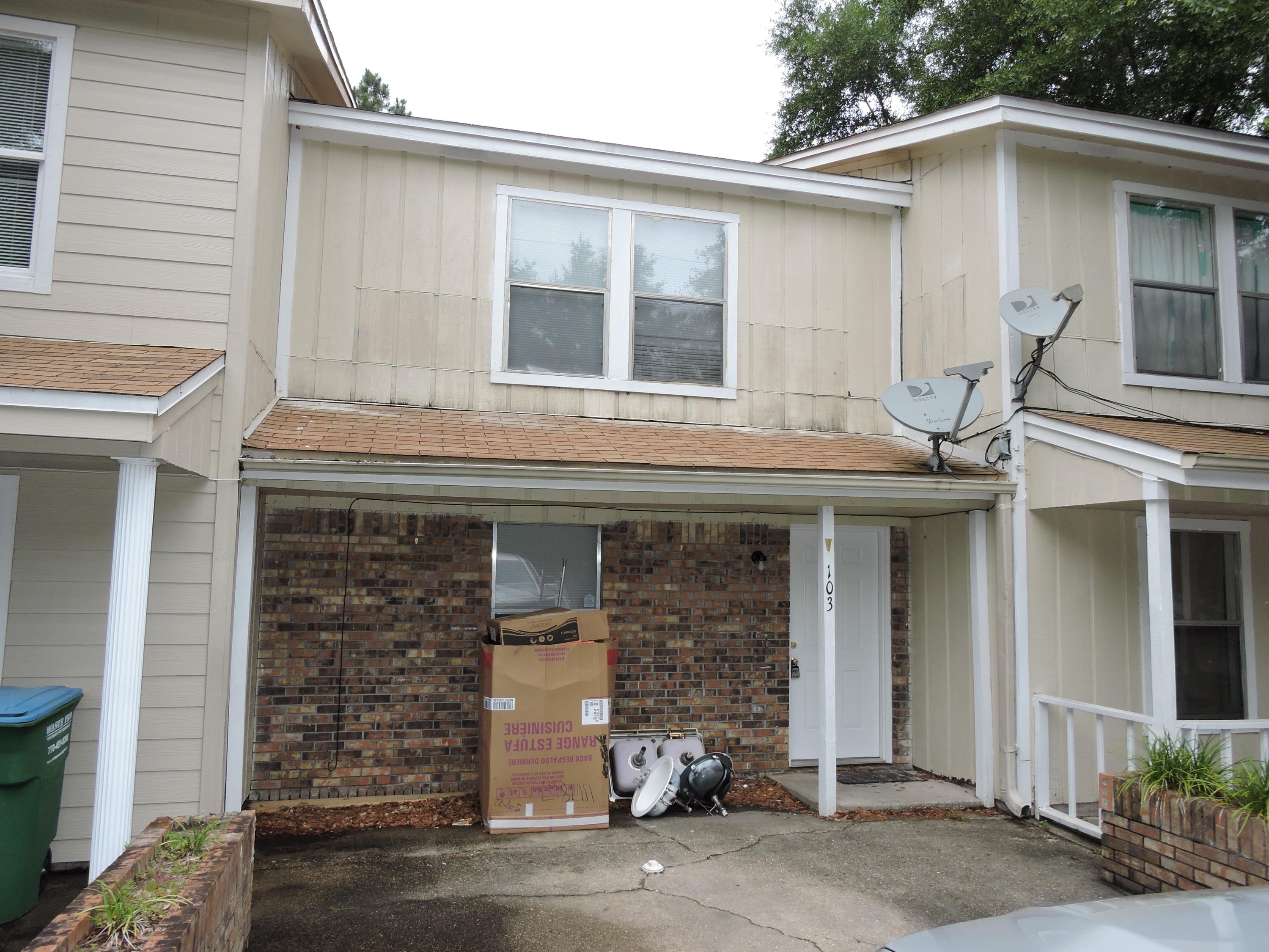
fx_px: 880
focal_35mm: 24
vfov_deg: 56.8
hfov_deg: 71.6
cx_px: 634
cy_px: 476
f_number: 3.3
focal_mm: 4.3
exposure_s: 1/500
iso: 100
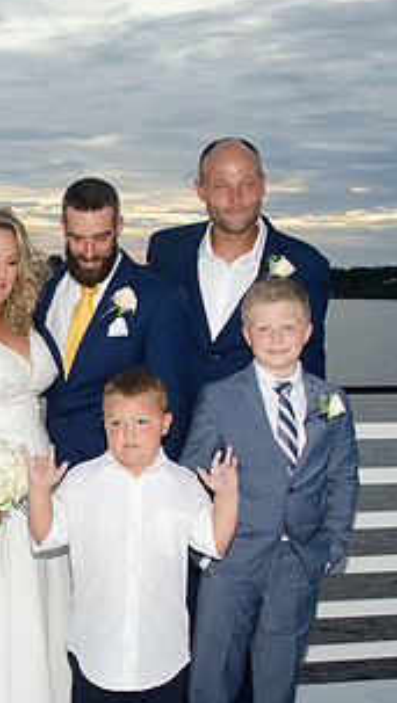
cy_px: 429
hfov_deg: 20.8
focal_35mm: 54
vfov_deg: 38.3
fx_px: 1008
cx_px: -77
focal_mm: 18
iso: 200
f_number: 5.6
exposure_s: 1/125
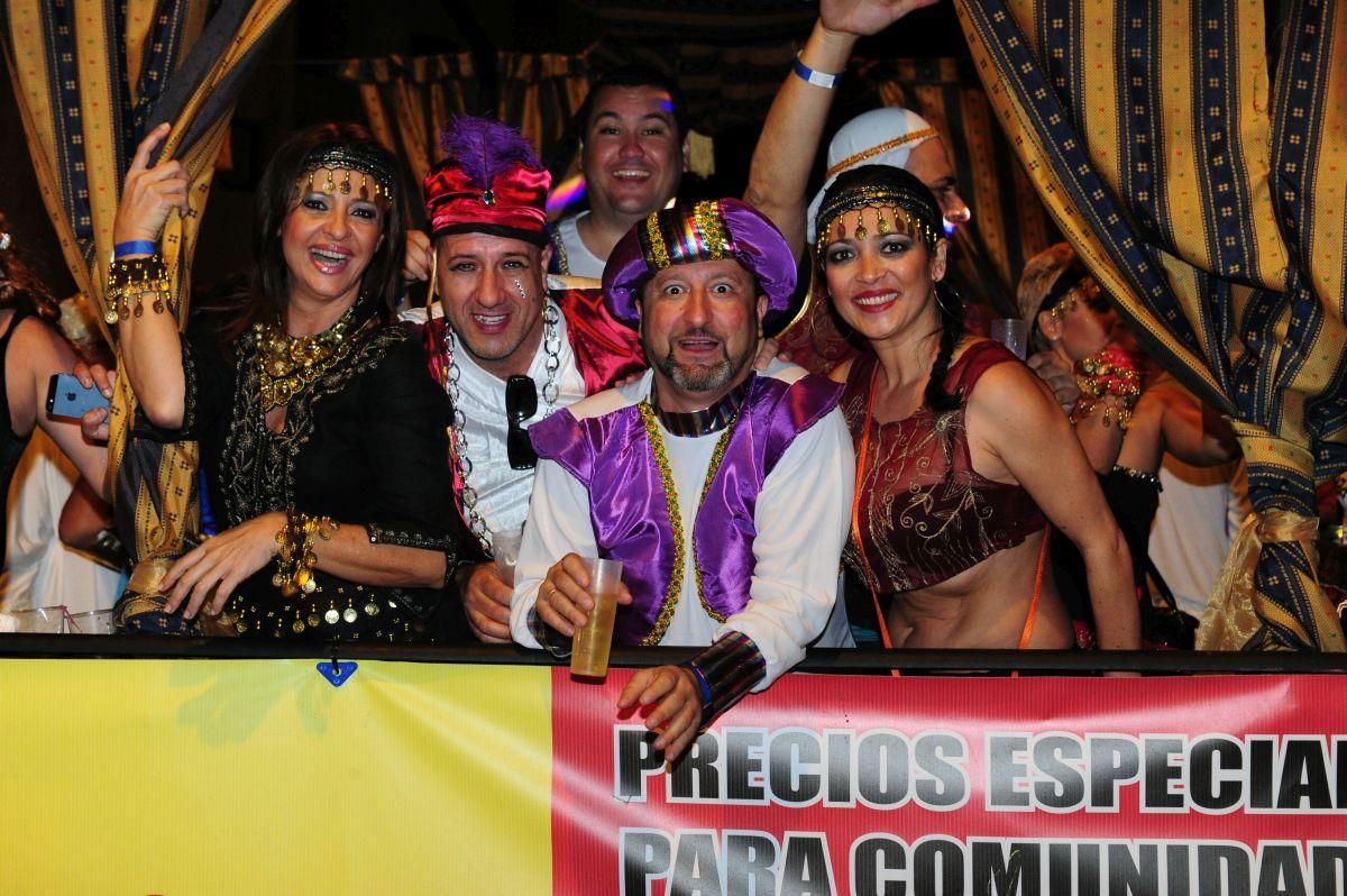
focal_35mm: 70
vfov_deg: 19.4
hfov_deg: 28.9
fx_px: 2617
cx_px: 674
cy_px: 448
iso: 4500
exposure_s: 1/60
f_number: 5.6
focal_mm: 70
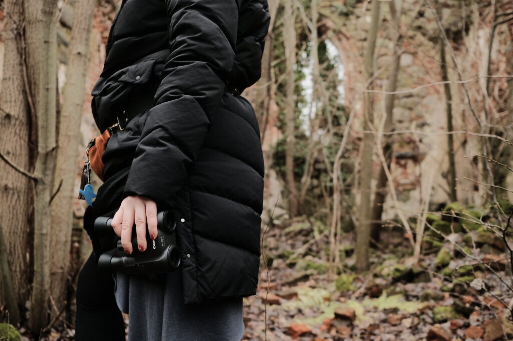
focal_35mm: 35
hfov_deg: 54.5
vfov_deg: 37.8
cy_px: 170
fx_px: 498
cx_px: 256
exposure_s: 1/110
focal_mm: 23
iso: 800
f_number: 2.8
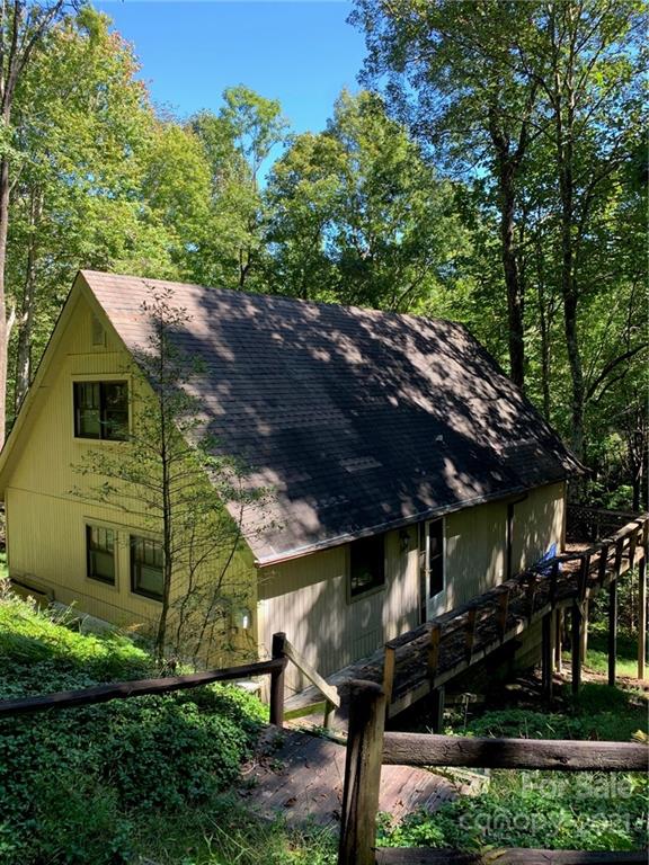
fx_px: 650
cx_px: 324
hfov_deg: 53.1
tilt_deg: -3.0
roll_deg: +1.1
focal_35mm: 26
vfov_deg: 67.3
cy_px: 432
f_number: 1.8
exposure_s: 1/122
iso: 25
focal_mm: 4.25
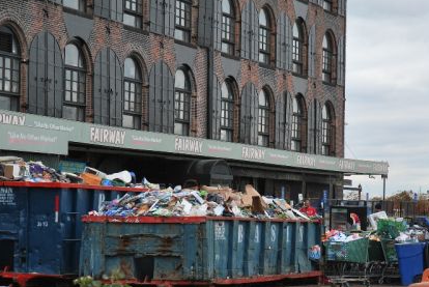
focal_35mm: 116
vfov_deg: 11.8
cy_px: 198
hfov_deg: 17.6
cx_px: 241
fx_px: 1384
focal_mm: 50
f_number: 5.6
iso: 160
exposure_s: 1/125
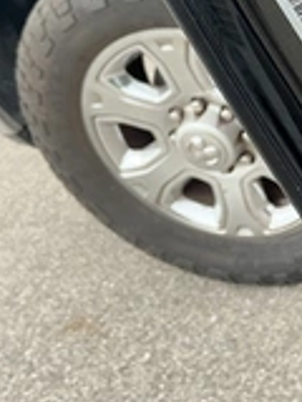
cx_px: 350
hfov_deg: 19.9
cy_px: 53
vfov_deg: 27.0
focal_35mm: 70
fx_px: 814
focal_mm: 3
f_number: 1.8
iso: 20
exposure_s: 1/228
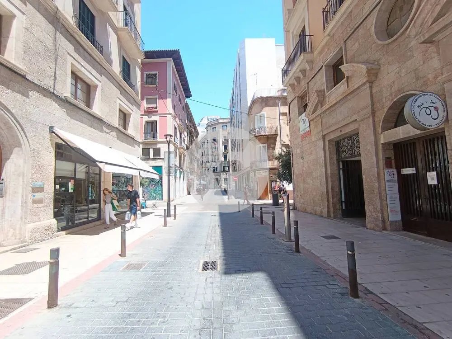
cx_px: 226
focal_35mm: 16
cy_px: 170
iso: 50
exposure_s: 1/273
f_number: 2.2
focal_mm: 1.65
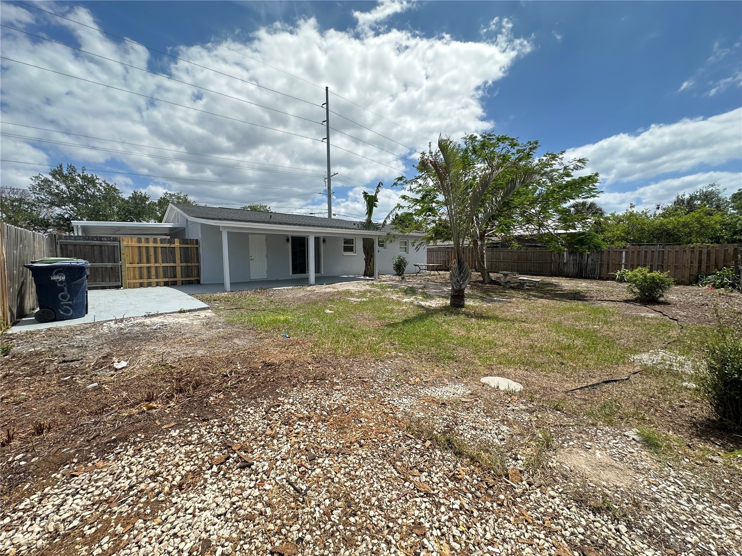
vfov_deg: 85.7
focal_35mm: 14
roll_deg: -0.2
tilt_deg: -4.7
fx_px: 300
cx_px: 371
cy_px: 278
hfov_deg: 102.1
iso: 40
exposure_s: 1/1401
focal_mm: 2.22
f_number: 2.2
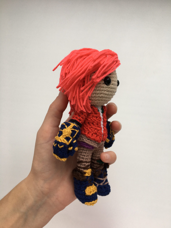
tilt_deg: -81.0
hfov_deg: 48.2
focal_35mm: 29
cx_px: 86
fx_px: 191
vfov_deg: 61.7
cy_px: 114
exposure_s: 1/50
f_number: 2.2
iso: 25
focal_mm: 4.15
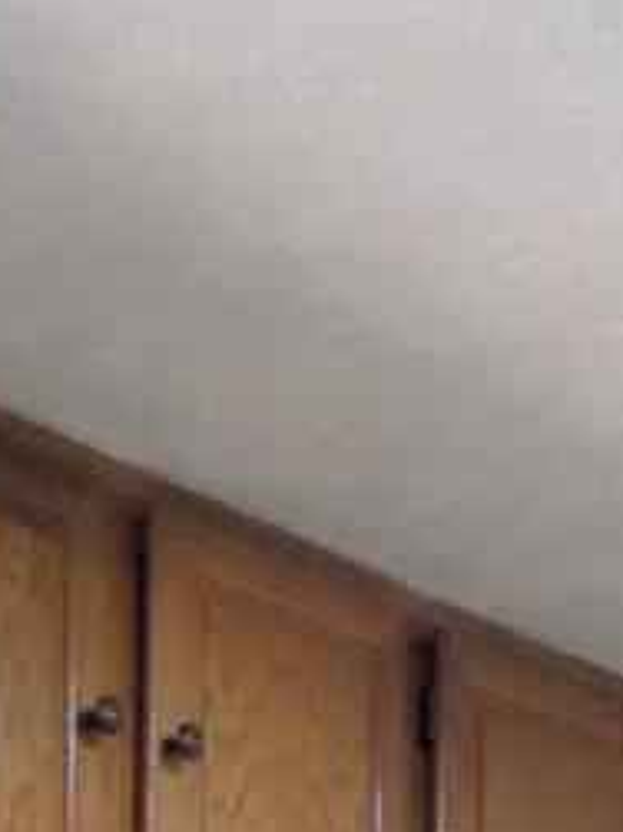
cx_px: -133
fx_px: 2378
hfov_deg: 14.4
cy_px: 1468
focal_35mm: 99
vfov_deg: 16.7
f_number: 3.1
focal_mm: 4
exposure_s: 1/30
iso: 400
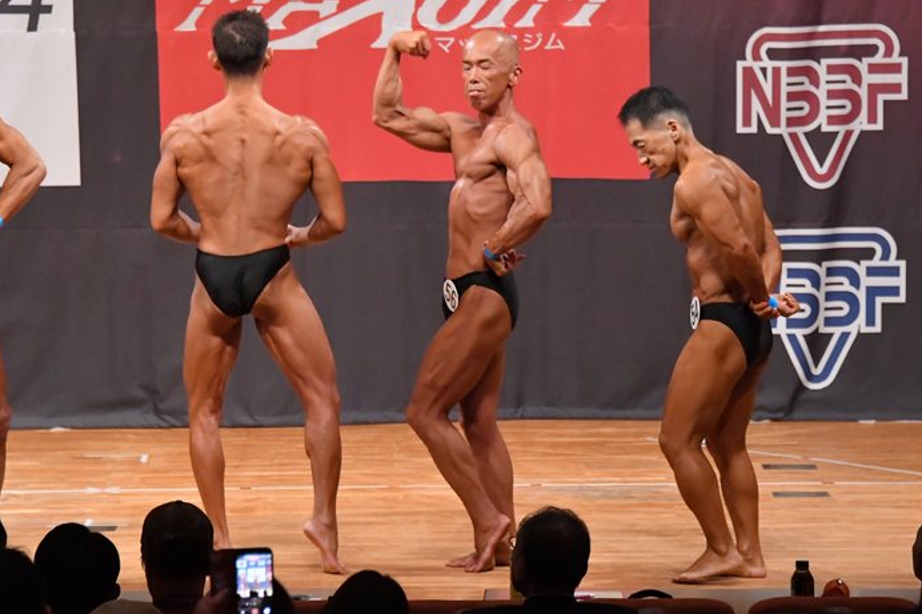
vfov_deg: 5.5
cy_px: 321
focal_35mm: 252
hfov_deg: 8.2
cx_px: 490
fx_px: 6452
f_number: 5.6
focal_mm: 150
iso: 10000
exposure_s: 1/400
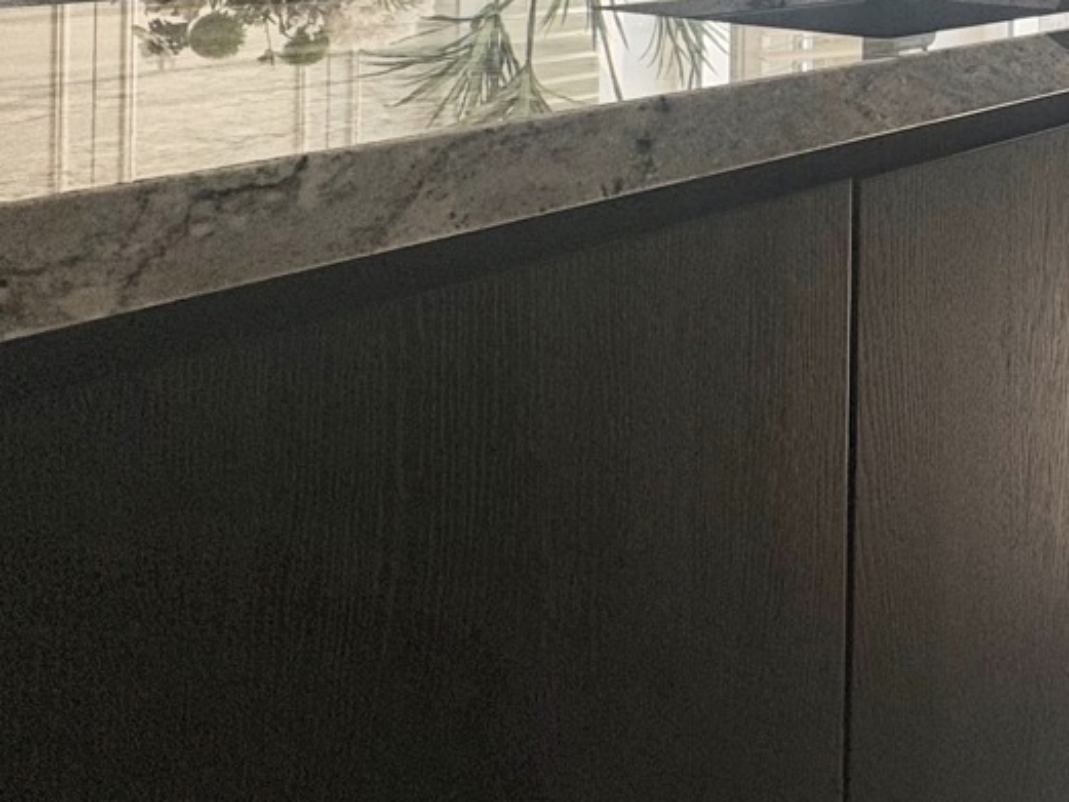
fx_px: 1328
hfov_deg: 33.7
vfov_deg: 29.5
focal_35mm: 43
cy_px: -125
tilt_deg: +0.0
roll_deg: -1.0
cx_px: 1342
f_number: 2.2
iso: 50
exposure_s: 1/435
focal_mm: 2.22
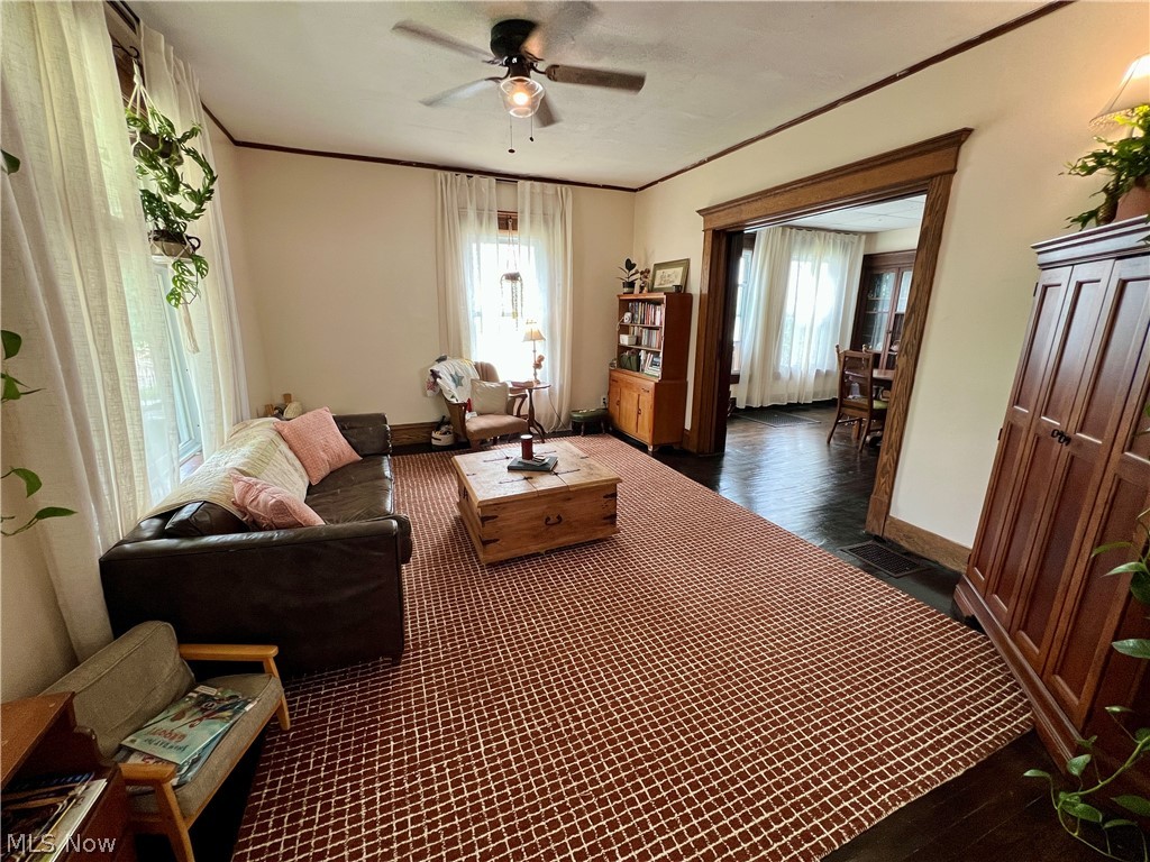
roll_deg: +0.0
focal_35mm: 13
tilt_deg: -15.0
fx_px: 432
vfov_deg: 89.9
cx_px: 575
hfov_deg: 106.2
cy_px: 431
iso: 200
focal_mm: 1.57
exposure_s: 1/120
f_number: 1.8
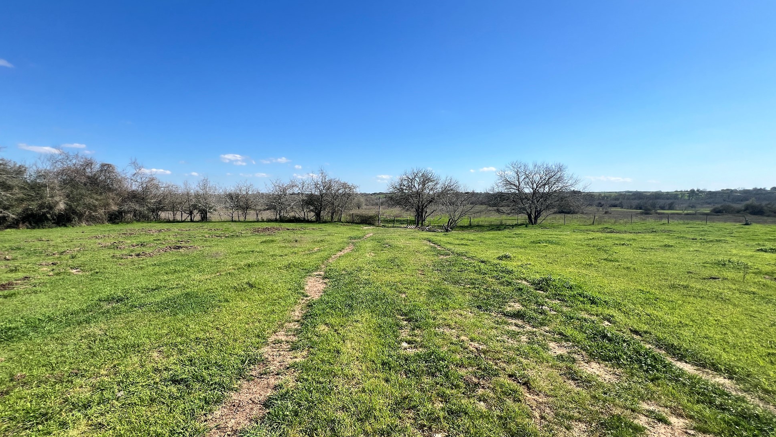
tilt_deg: -7.7
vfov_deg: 70.4
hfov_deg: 102.9
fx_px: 309
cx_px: 369
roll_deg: +0.0
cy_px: 238
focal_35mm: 15
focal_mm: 1.57
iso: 32
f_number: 1.8
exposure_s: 1/1727
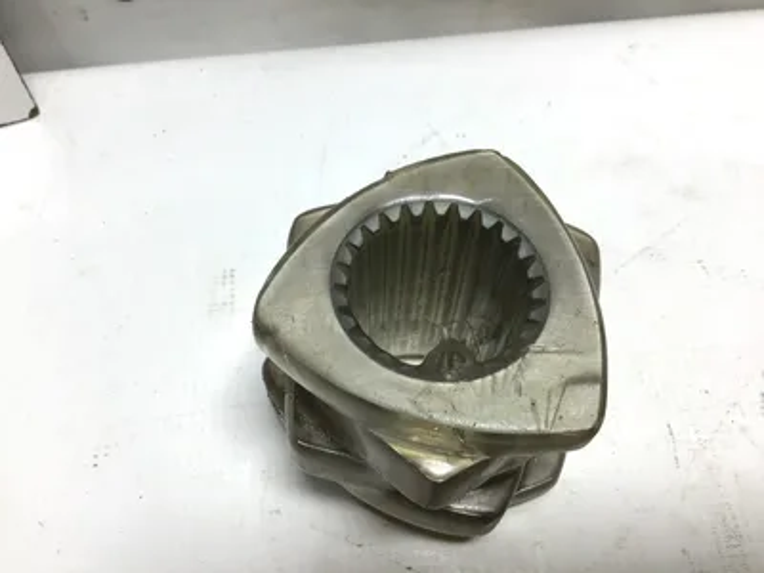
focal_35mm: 31
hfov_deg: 58.4
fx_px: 684
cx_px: 382
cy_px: 286
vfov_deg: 45.4
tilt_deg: -59.2
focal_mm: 3.3
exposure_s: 1/120
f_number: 2.4
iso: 32
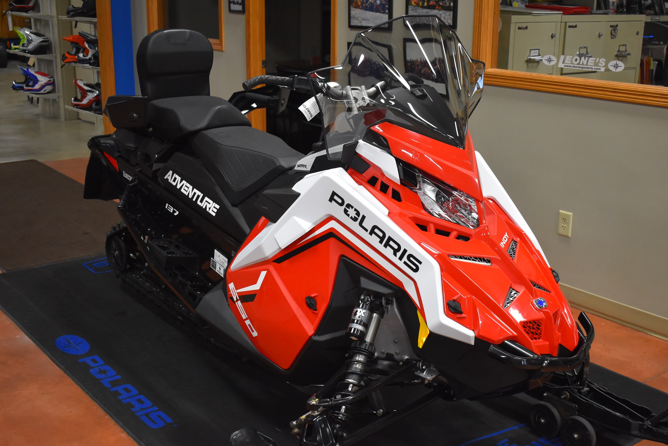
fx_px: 808
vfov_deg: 30.9
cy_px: 223
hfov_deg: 44.9
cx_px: 334
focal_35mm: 44
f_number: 4.2
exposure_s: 1/125
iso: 1800
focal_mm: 29
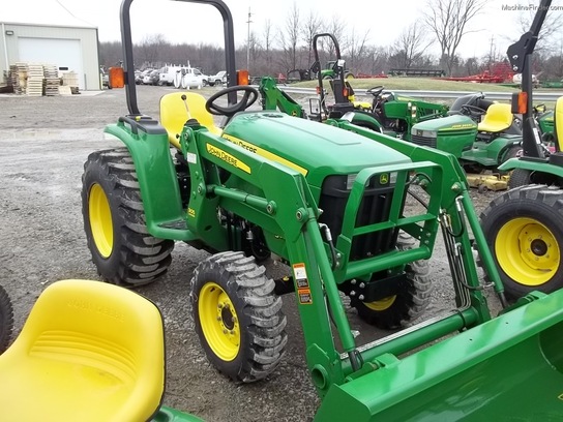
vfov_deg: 44.2
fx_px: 520
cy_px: 211
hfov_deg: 56.8
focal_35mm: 32
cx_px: 282
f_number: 2.9
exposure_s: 1/100
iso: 64
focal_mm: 5.7
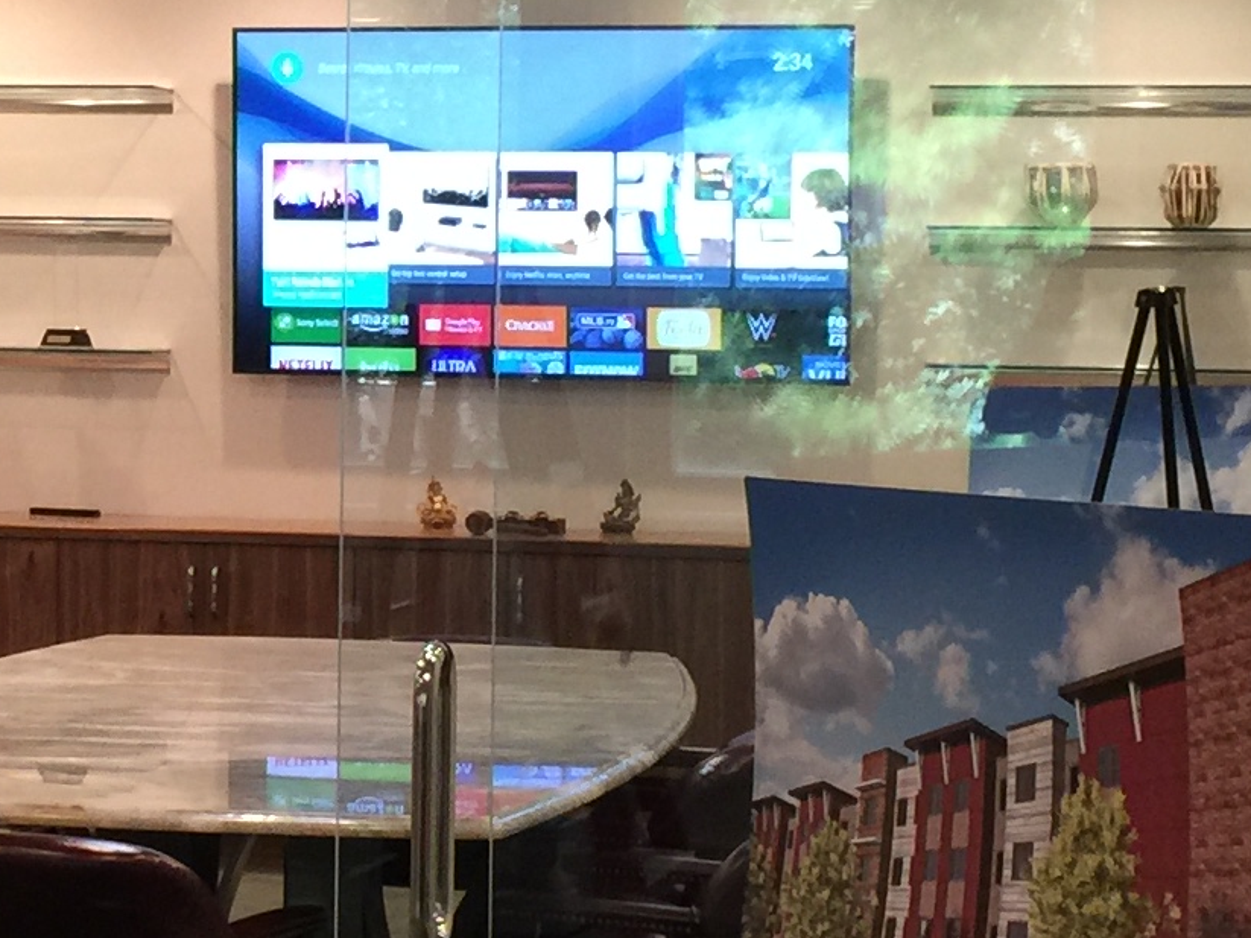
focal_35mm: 115
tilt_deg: -0.5
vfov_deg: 12.9
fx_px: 4155
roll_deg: -1.1
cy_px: 369
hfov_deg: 16.7
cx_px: -71
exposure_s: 1/15
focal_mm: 4.15
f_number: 2.2
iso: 64
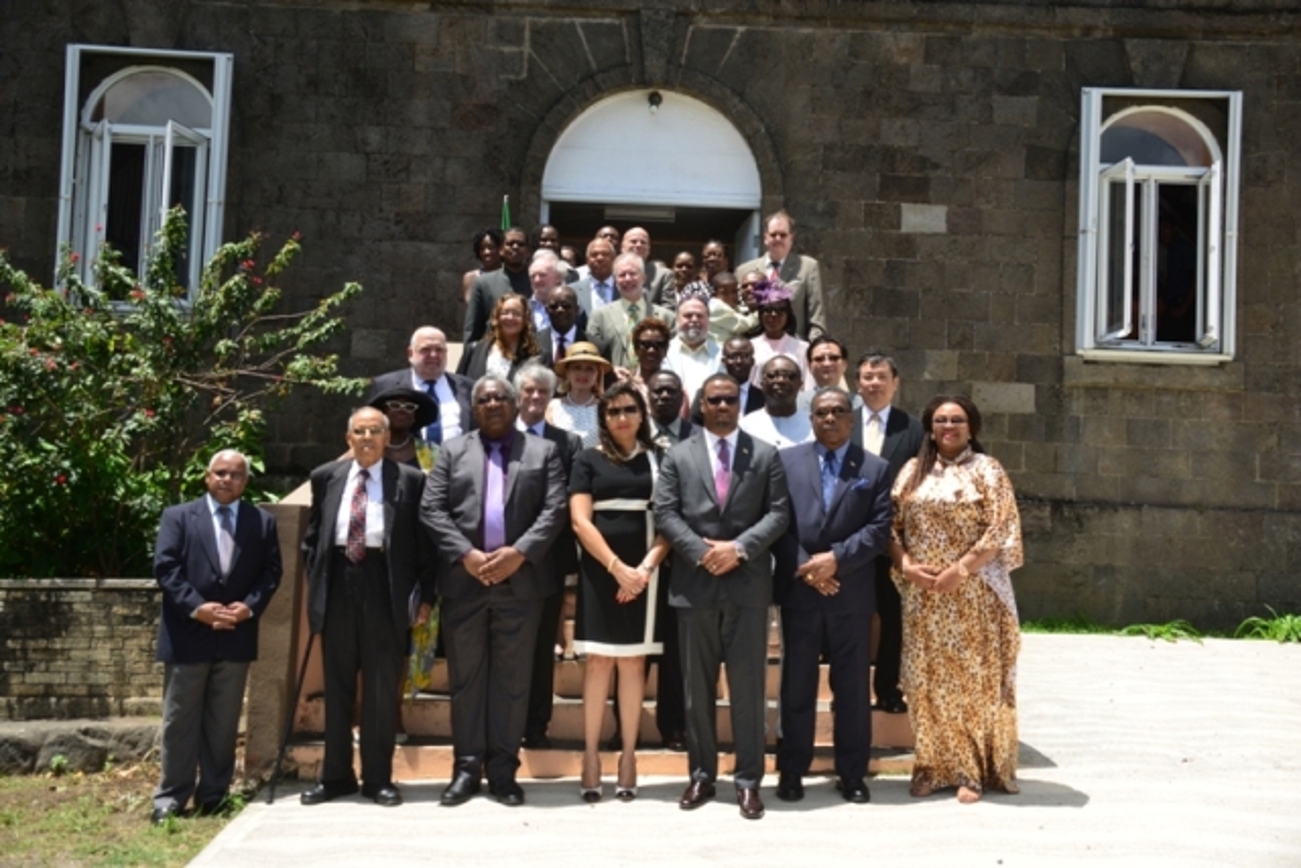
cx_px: 650
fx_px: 1518
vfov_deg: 31.9
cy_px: 434
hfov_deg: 46.4
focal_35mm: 42
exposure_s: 1/250
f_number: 8
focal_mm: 42
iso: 100
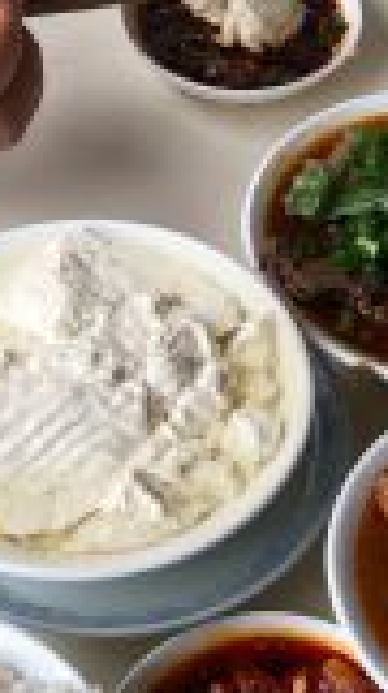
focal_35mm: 76
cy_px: 633
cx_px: 448
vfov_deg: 26.9
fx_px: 1397
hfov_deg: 15.3
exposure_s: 1/375
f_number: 1.8
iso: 20
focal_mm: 4
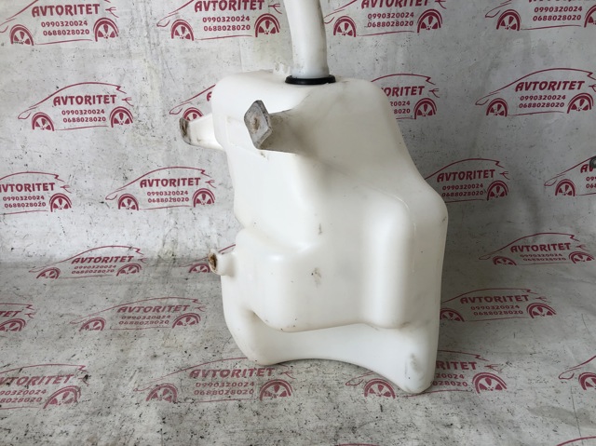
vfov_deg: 49.7
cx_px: 298
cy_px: 223
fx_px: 482
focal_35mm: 28
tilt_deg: -27.0
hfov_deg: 63.5
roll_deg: +1.5
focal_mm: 4
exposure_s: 1/312
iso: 20
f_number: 1.8
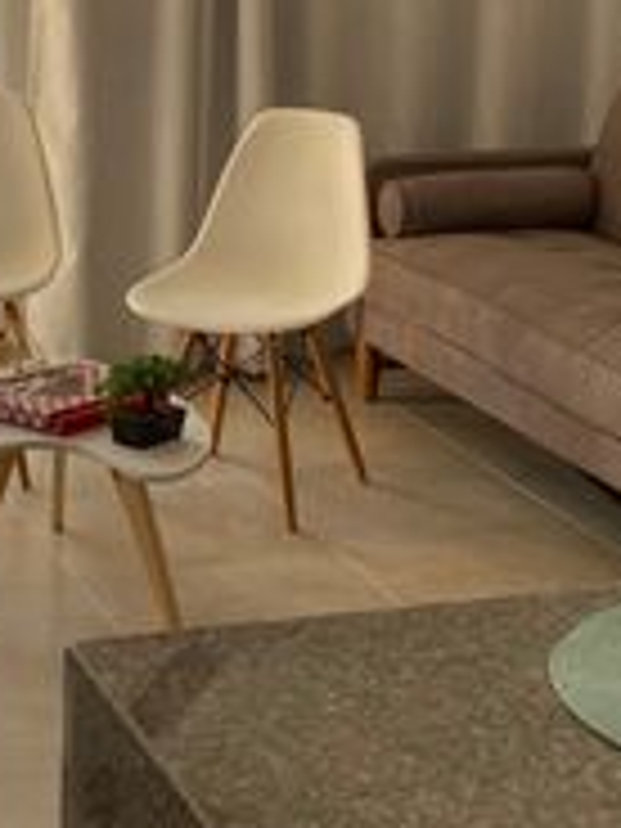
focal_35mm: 94
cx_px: 194
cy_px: 241
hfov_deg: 15.7
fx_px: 2248
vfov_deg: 20.7
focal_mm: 4.25
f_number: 1.8
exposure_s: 1/175
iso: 32
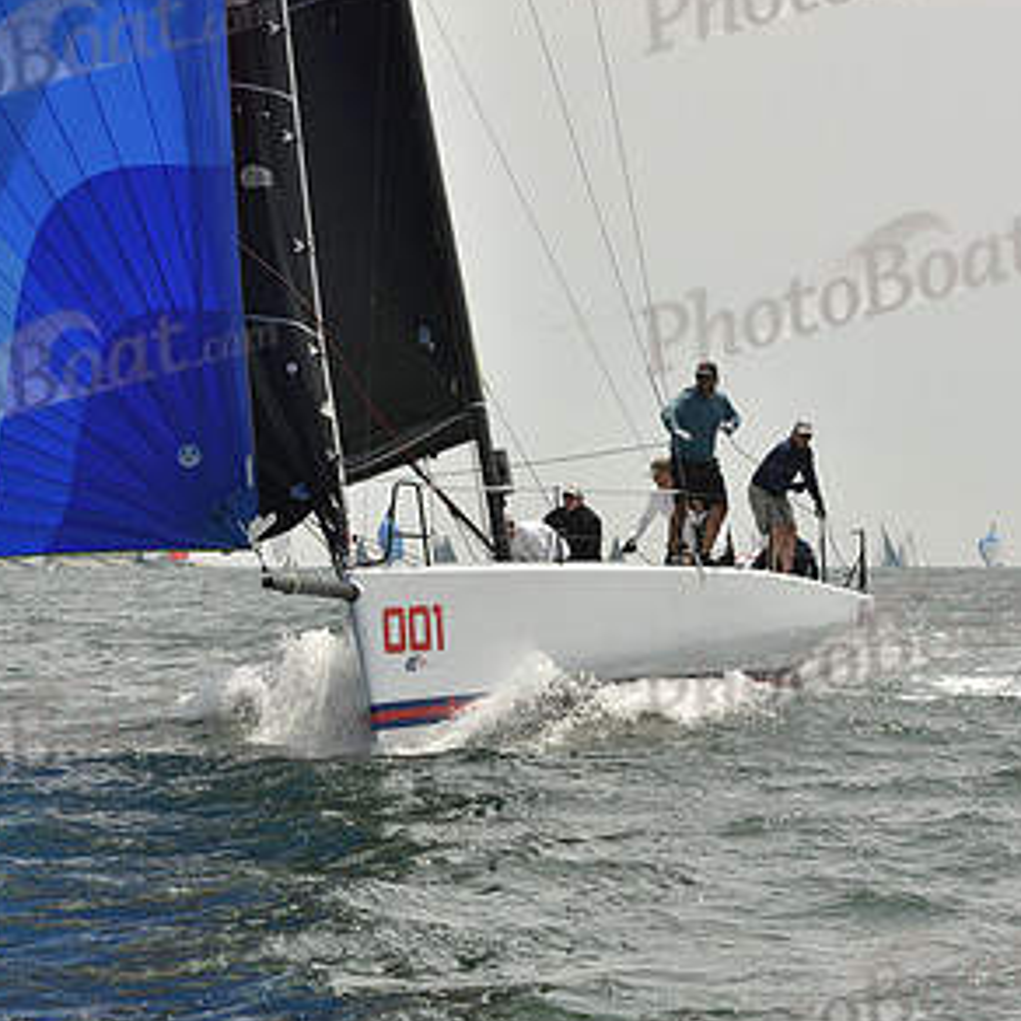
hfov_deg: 12.9
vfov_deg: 12.9
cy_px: 516
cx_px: 462
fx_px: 4505
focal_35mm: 135
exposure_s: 1/1600
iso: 400
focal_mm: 80
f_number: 10
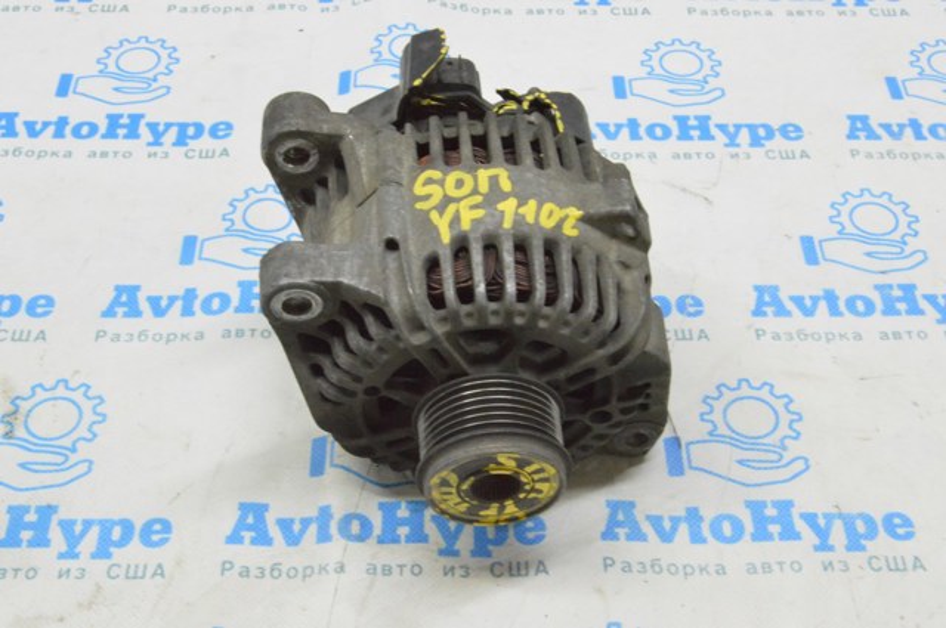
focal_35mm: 52
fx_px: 1378
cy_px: 314
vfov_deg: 25.7
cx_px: 473
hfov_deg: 37.9
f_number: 20
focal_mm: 35
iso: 6400
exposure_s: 1/15
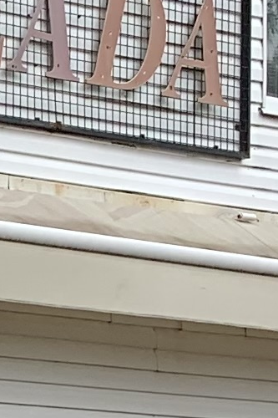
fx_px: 2527
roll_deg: -0.7
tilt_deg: +0.1
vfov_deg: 9.2
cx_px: -1130
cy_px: 625
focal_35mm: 218
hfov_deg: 5.0
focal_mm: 4.25
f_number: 1.8
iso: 25
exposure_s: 1/765
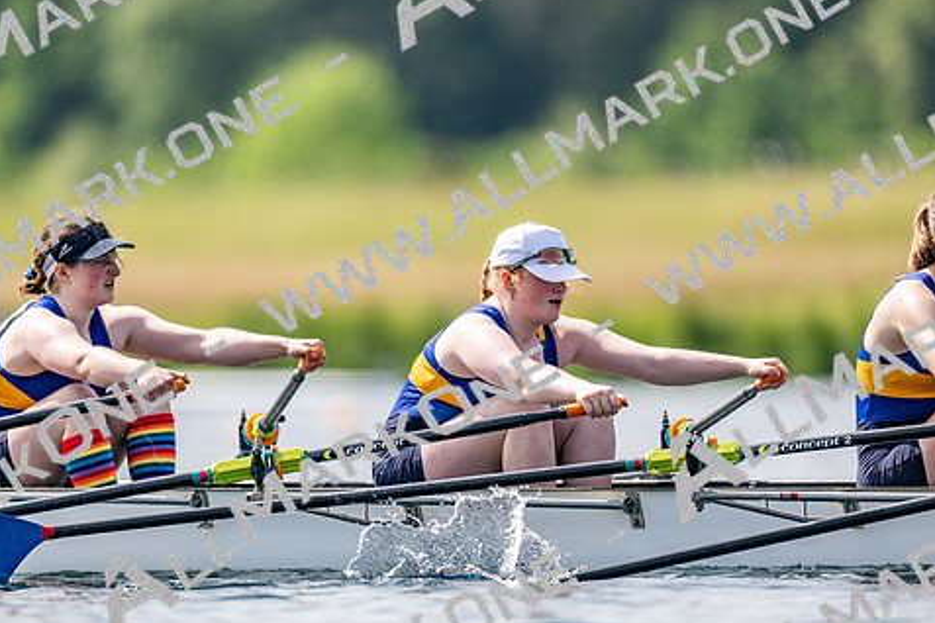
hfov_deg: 2.8
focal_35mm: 730
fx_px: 18958
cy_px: 338
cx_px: 502
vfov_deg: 1.9
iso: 220
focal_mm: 600
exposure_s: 1/2500
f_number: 4
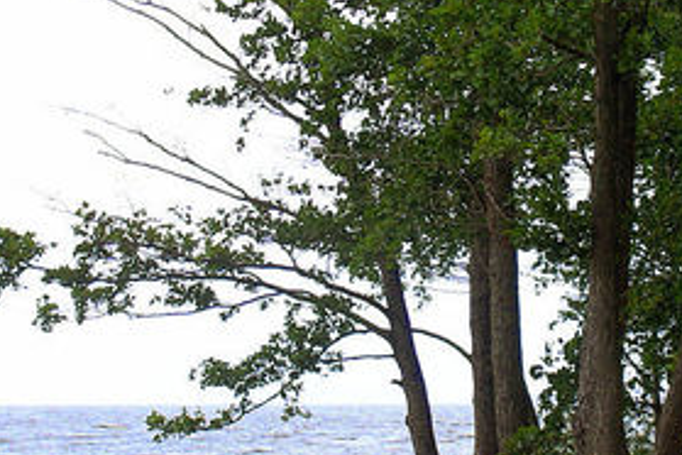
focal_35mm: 170
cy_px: 132
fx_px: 3213
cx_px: 504
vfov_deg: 8.1
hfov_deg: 12.1
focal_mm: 35
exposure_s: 1/60
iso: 160
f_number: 5.6
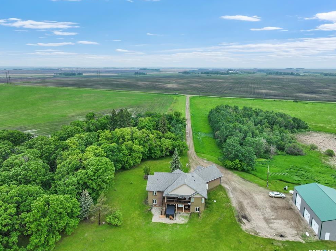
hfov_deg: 69.5
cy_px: 124
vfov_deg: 54.8
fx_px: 242
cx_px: 168
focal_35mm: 25
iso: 140
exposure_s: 1/500
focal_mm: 12.29
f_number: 2.8
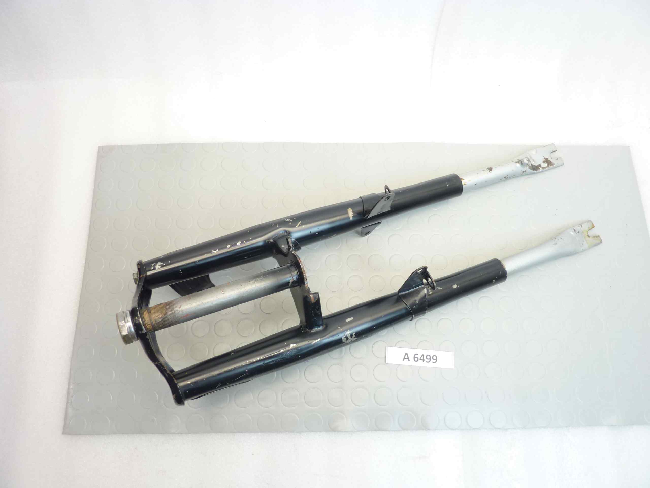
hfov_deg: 69.4
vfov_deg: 54.9
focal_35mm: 25
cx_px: 325
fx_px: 469
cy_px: 244
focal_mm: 4.1
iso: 80
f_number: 3.3
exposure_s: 1/10
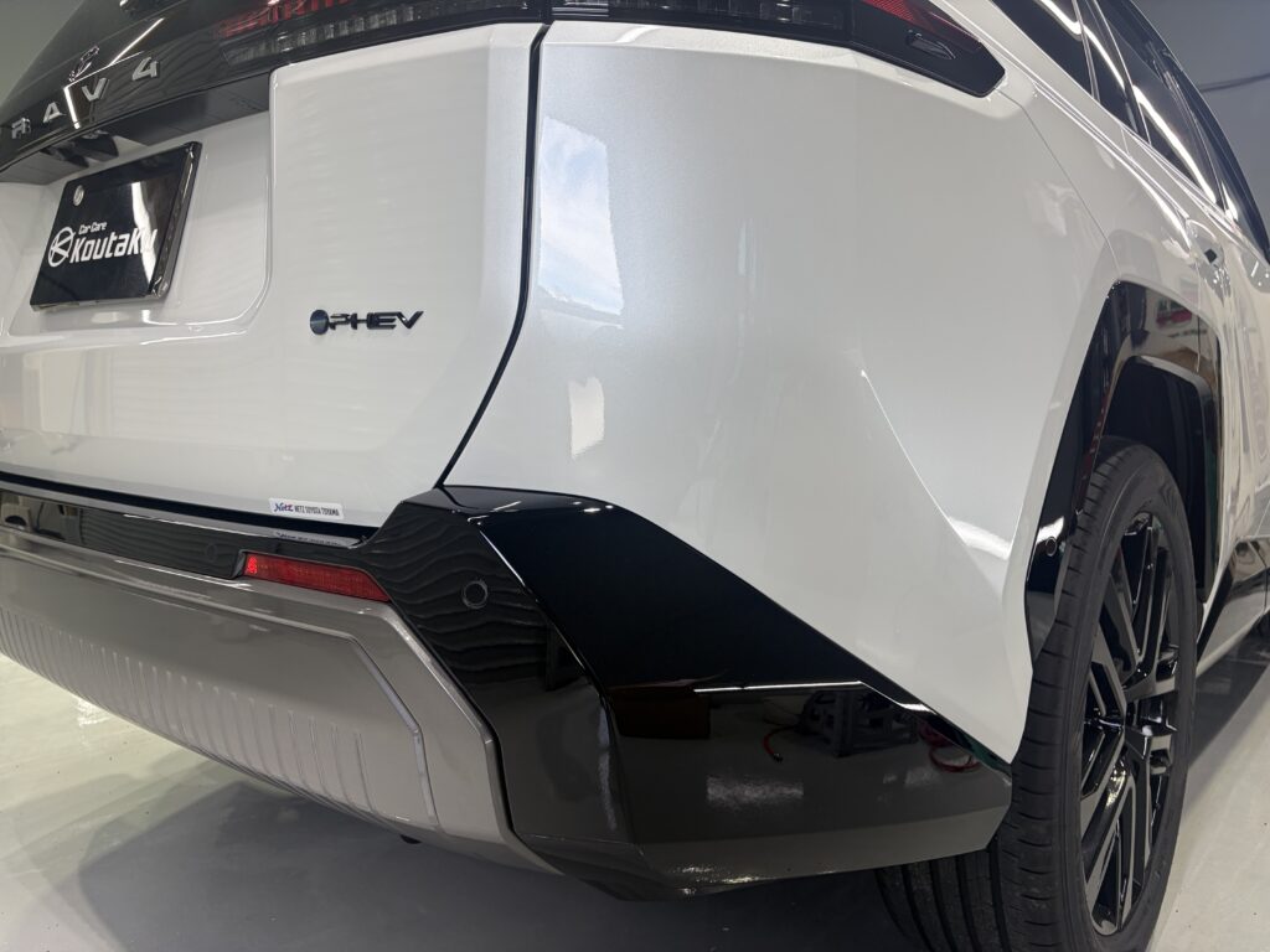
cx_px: 635
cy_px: 476
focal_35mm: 26
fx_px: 954
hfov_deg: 67.3
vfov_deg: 53.1
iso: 40
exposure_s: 1/120
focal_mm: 5.96
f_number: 1.6
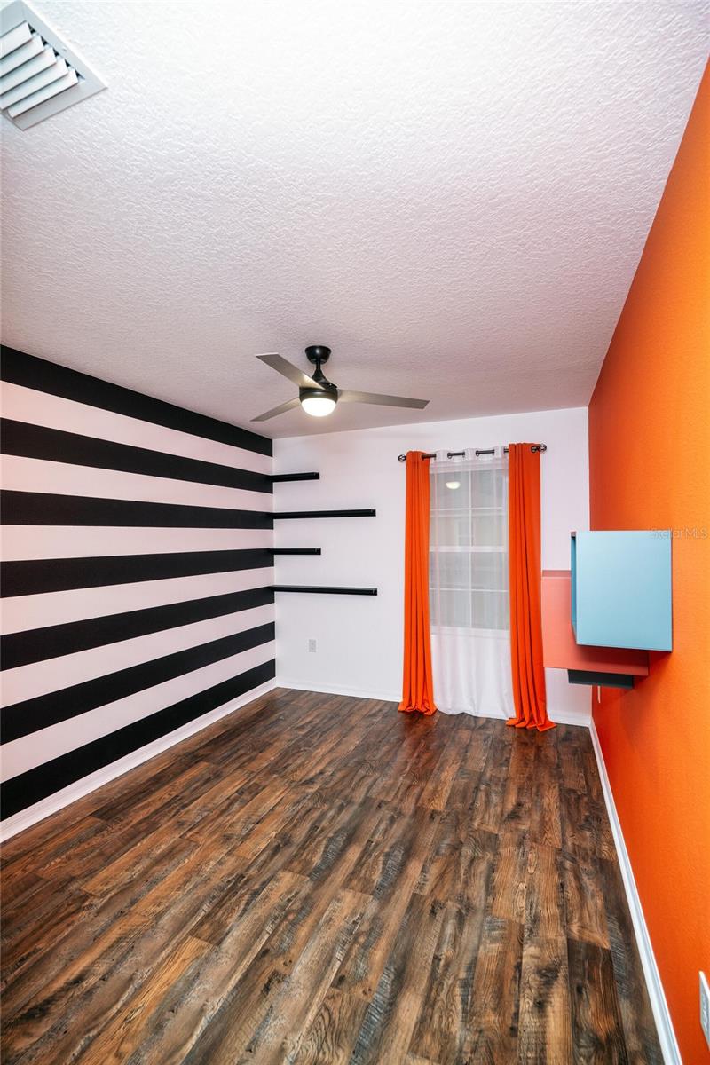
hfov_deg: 73.7
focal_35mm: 16
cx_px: 355
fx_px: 473
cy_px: 532
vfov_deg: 96.7
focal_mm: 16
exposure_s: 1/125
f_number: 4
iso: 250
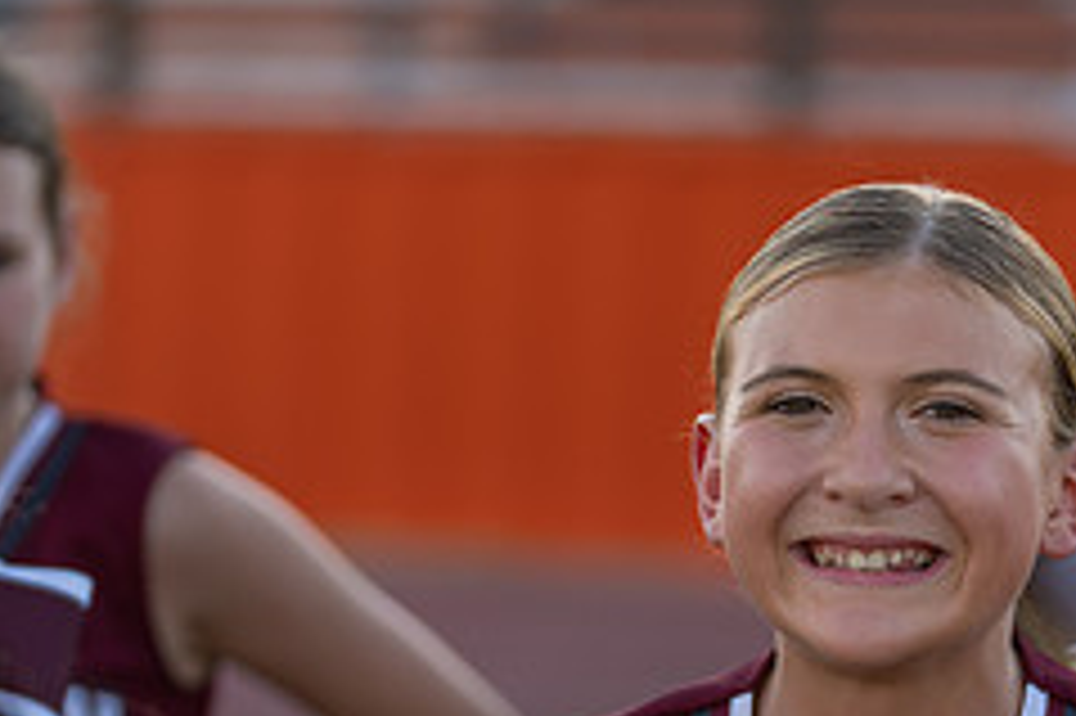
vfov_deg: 4.8
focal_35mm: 284
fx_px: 8482
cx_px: 905
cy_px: 777
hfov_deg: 7.2
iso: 100
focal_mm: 117
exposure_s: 1/500
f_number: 2.8
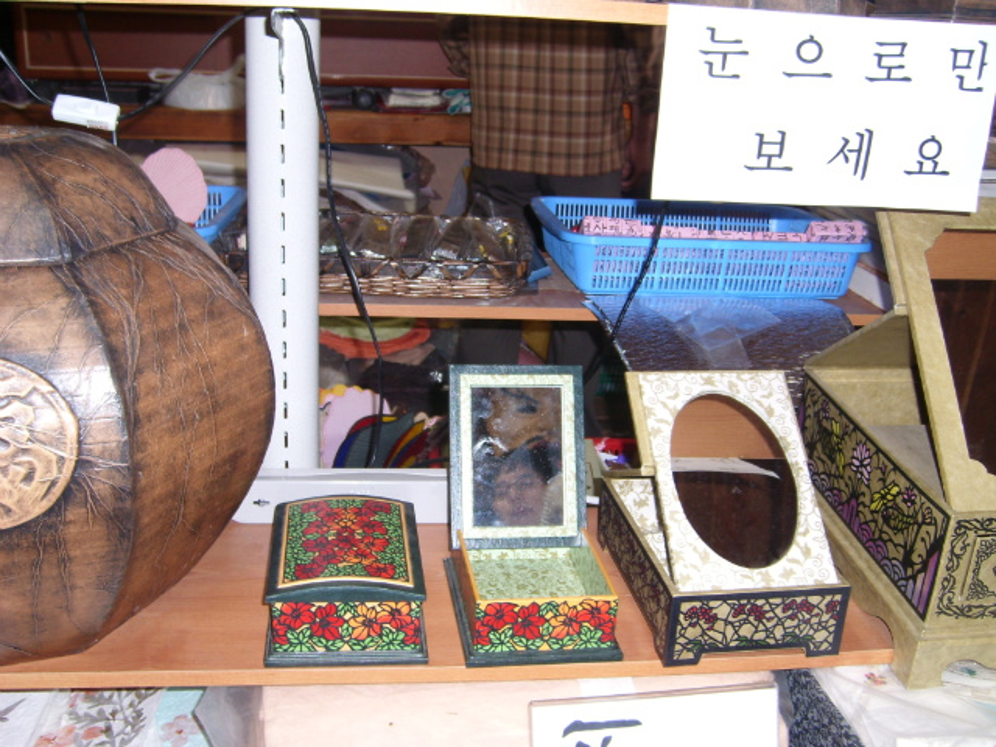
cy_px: 374
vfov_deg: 40.7
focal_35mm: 35
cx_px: 498
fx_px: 1007
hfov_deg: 52.6
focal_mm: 5.8
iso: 50
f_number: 2.8
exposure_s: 1/30
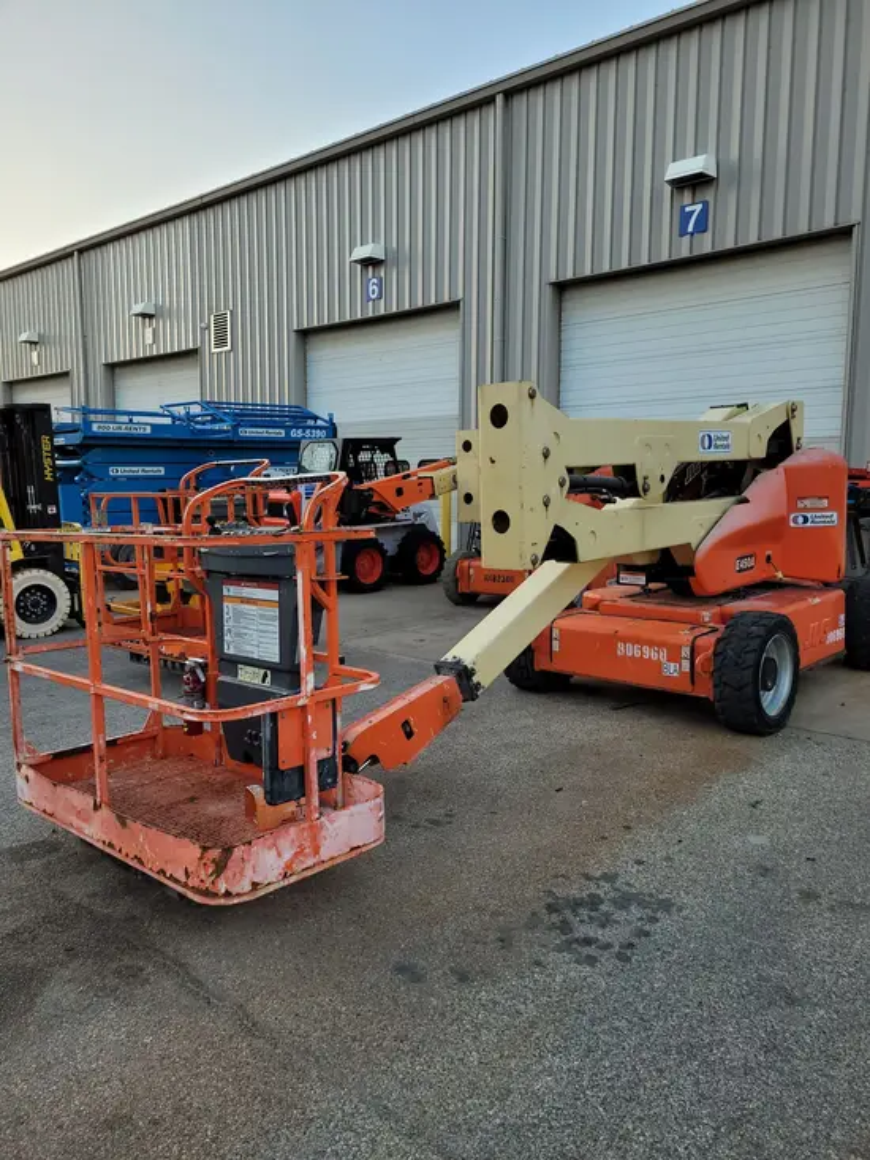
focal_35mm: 26
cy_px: 580
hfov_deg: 53.1
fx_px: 871
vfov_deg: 67.3
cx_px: 435
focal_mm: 5.4
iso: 40
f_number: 1.8
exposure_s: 1/144
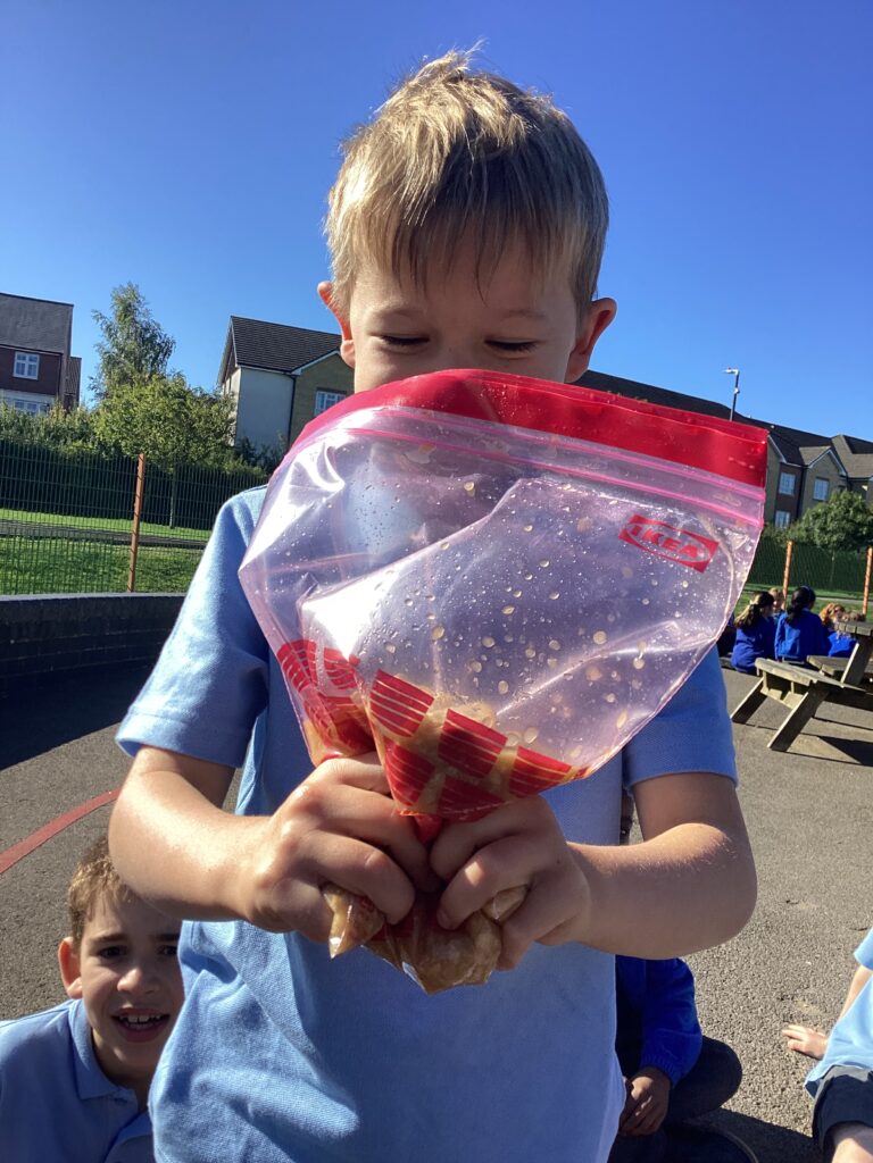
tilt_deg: -4.0
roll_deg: -6.8
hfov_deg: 45.4
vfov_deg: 58.4
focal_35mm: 31
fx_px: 1042
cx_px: 436
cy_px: 582
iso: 25
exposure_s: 1/905
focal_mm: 3.3
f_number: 2.4
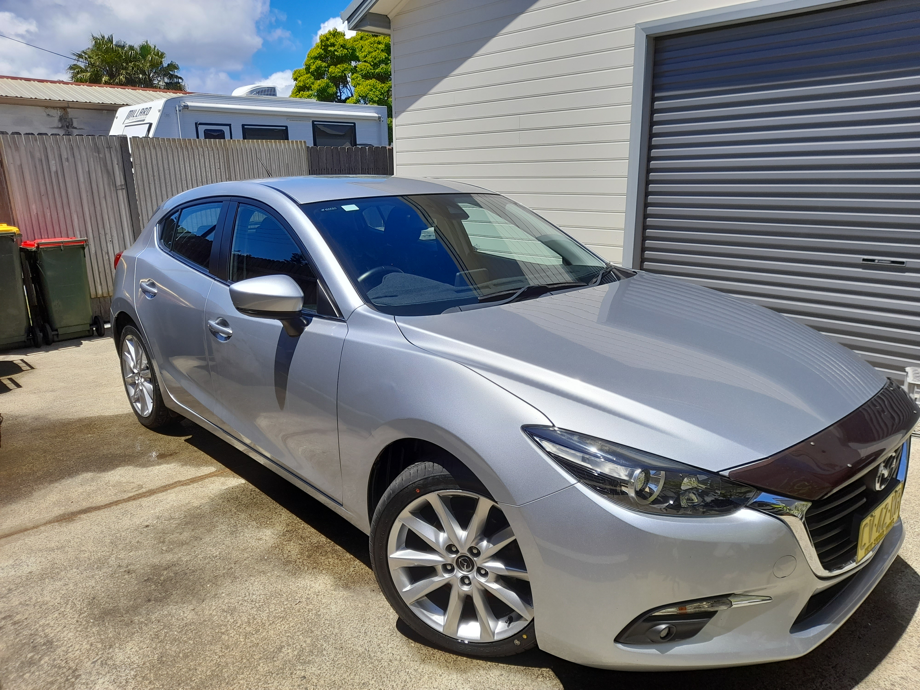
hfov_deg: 69.4
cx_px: 460
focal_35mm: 25
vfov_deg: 54.9
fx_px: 664
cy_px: 345
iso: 20
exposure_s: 1/907
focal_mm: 4.6
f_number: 2
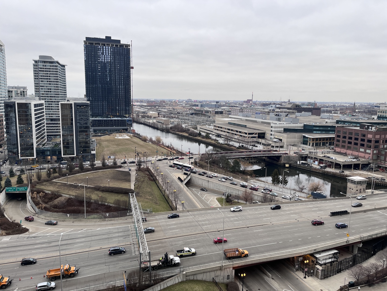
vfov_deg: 53.1
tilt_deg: -9.2
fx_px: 291
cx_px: 194
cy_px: 146
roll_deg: -1.2
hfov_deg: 67.3
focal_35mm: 26
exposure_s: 1/171
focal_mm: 5.1
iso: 40
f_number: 1.6
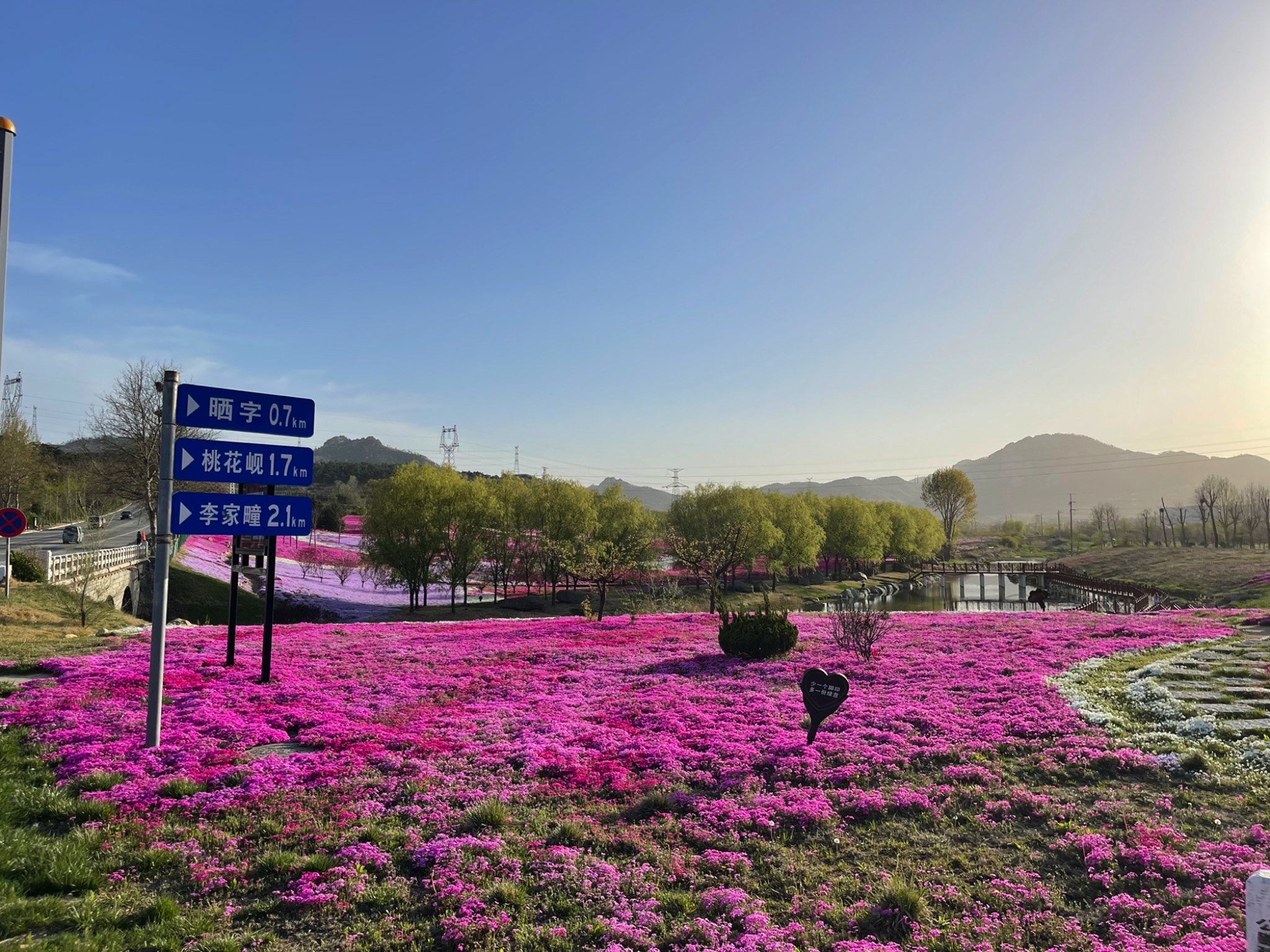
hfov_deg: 67.3
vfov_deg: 53.1
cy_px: 476
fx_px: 954
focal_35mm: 26
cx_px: 635
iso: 32
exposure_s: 1/6250
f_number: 1.6
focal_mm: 5.1
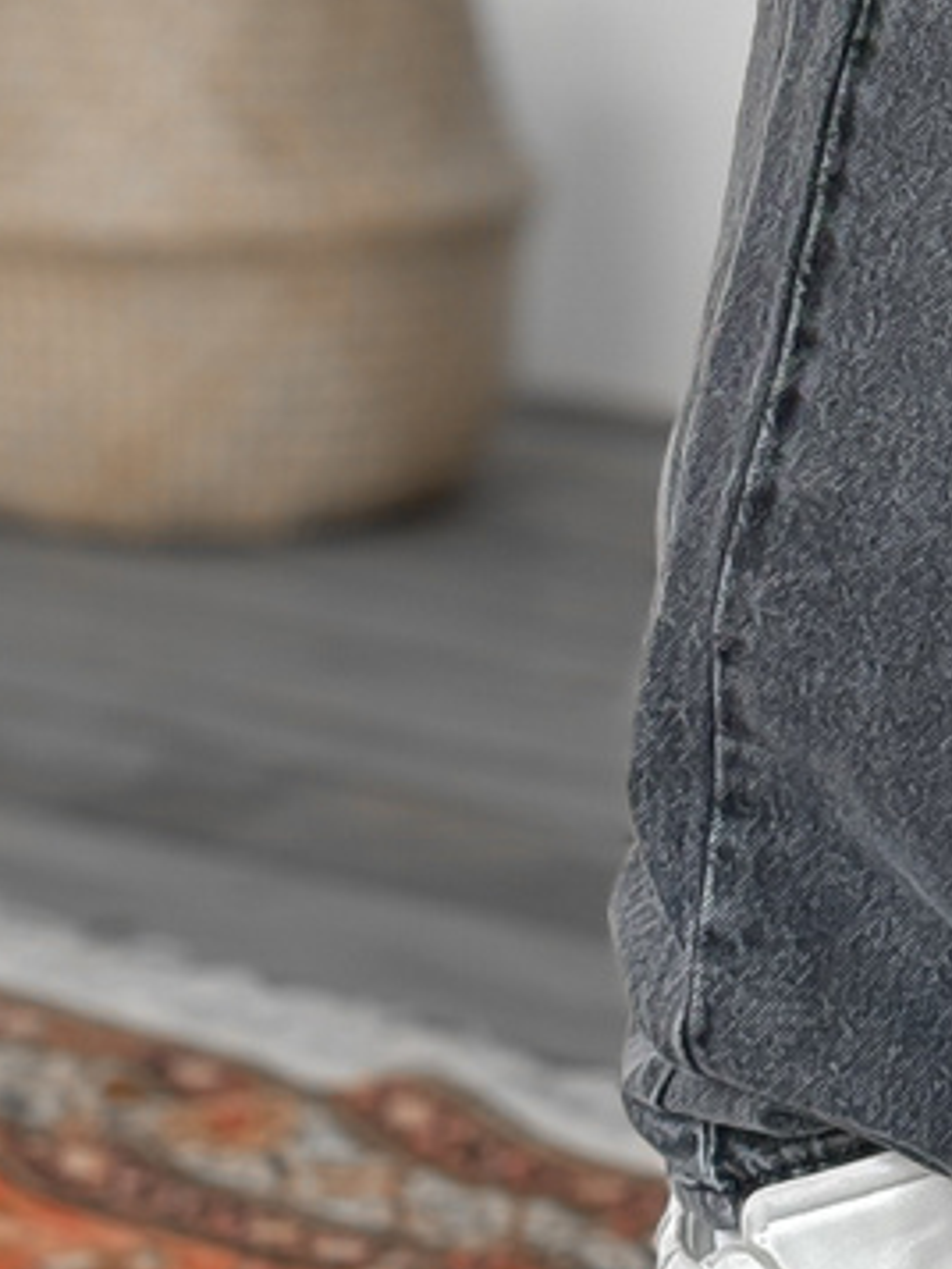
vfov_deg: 9.0
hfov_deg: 6.7
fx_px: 7879
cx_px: 1851
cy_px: -583
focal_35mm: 215
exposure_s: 1/125
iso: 100
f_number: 1.8
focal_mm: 6.86
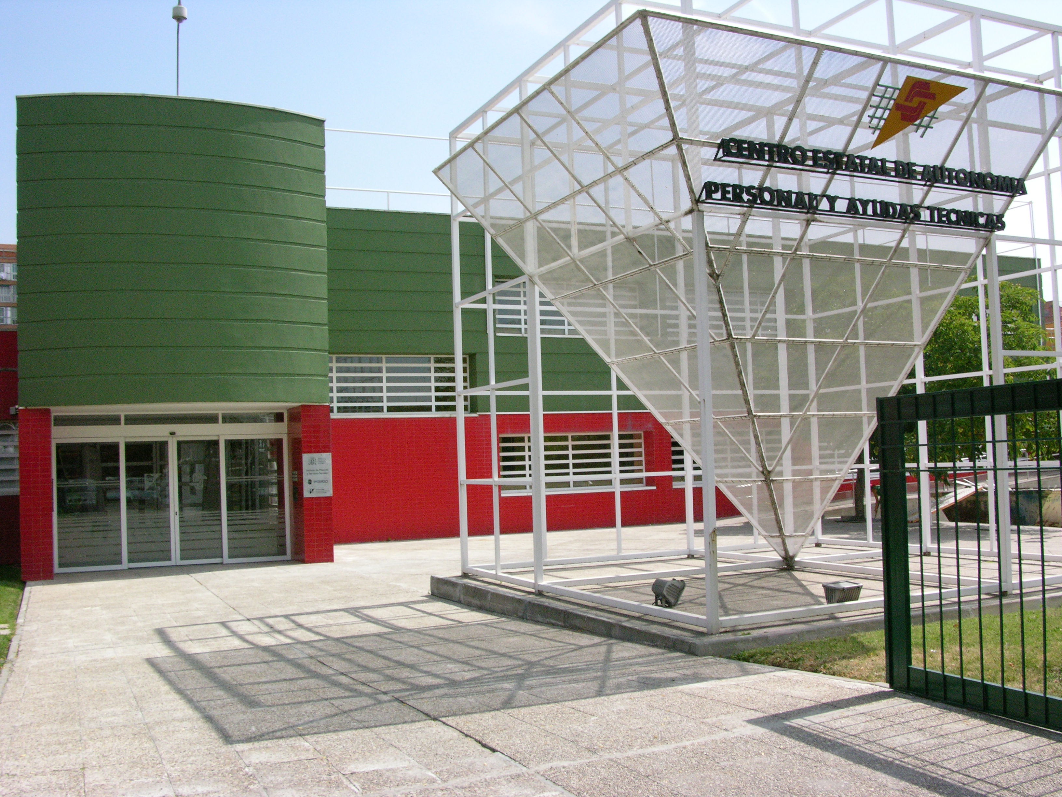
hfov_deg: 52.6
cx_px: 531
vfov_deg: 40.7
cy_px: 398
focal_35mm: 35
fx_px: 1074
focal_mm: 8.9
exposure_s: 1/479
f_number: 8
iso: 200
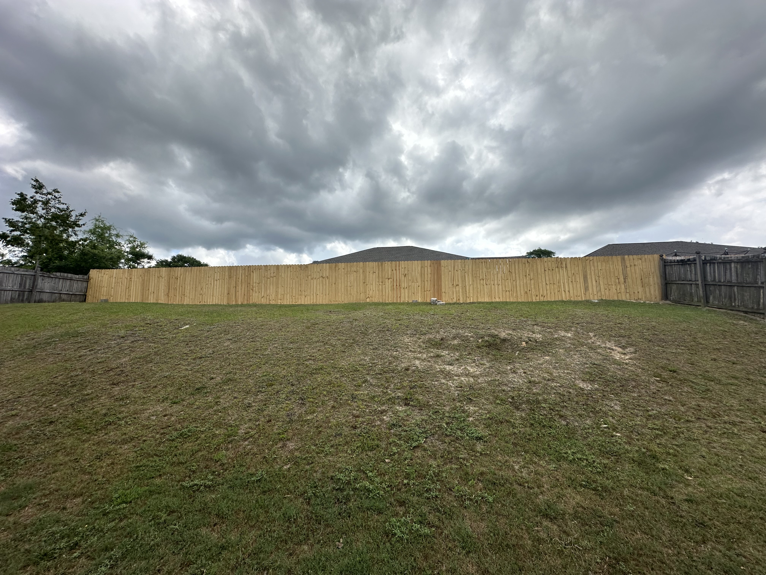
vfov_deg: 85.7
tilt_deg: +7.0
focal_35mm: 14
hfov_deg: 102.1
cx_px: 383
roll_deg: -0.3
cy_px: 288
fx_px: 310
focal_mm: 2.22
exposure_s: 1/1916
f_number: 2.2
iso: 50
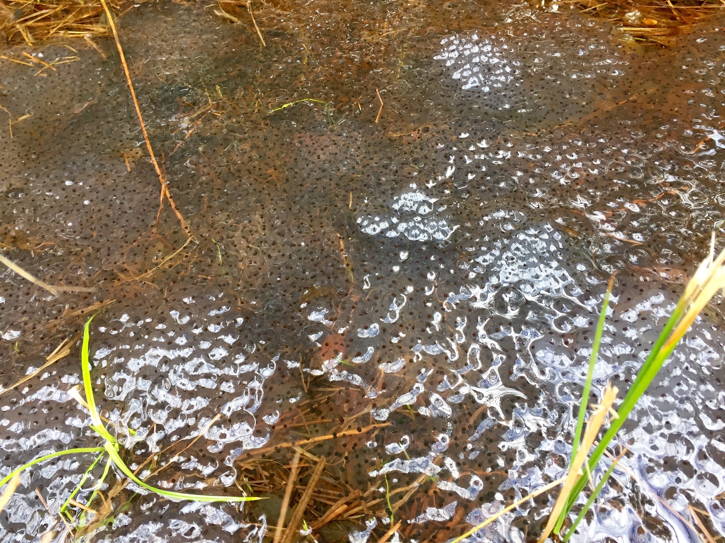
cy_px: 272
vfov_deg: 48.2
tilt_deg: -49.5
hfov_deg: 61.7
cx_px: 362
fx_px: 607
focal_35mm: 29
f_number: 2.2
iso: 32
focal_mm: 4.15
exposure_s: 1/33
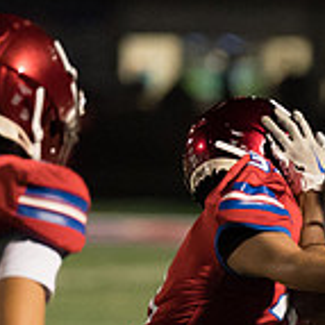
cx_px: 435
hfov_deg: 1.8
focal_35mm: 973
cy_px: 374
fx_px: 10335
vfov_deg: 1.8
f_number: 2.8
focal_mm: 200
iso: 8000
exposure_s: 1/1250
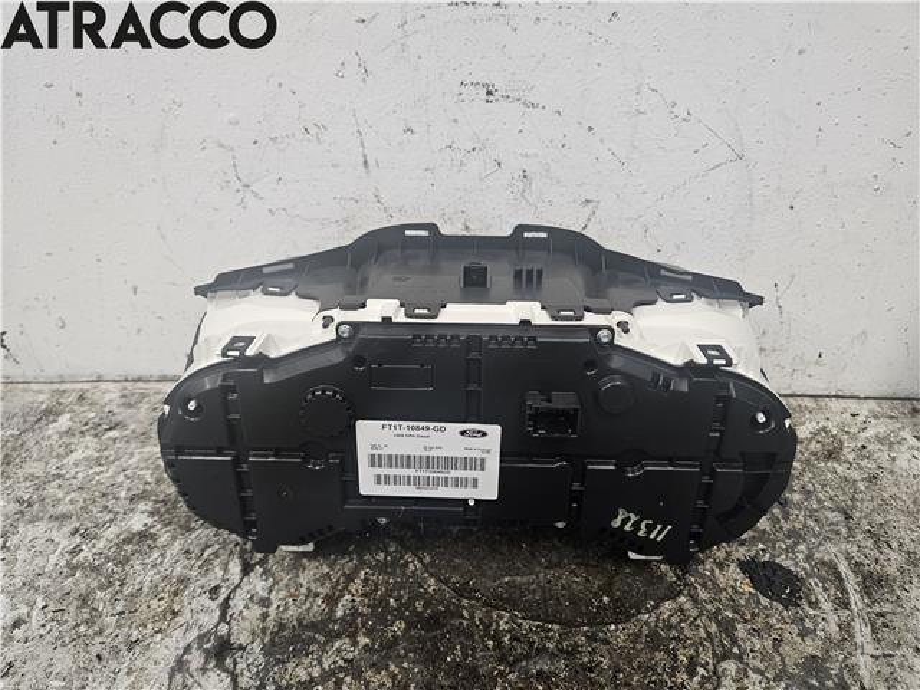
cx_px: 460
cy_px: 345
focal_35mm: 23
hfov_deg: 73.9
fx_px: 611
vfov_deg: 58.9
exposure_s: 1/100
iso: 320
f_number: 1.8
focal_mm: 5.4
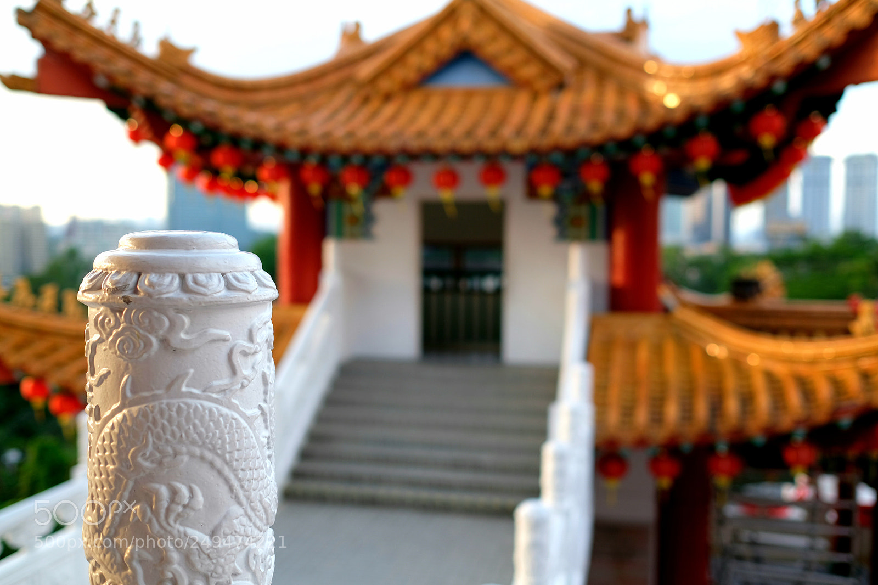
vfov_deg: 37.8
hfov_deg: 54.4
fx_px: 853
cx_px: 439
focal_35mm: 35
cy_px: 292
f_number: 2
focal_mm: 23
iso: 200
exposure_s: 1/400
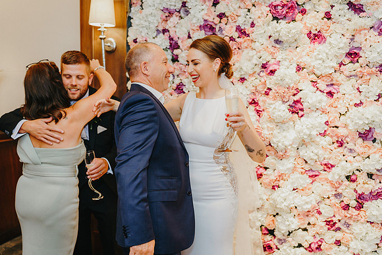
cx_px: 191
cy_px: 128
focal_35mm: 35
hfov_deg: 54.4
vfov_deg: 37.9
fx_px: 371
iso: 640
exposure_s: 1/200
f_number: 2.2
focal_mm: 35
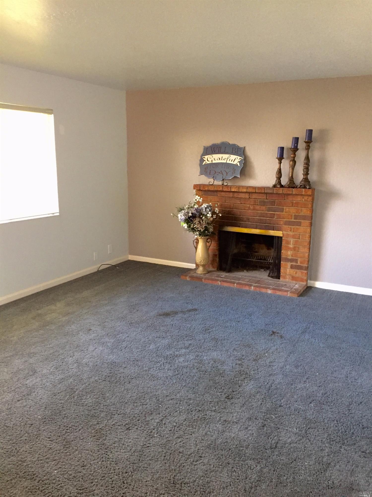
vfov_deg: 61.7
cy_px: 248
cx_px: 186
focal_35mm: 29
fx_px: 416
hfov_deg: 48.2
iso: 125
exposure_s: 1/30
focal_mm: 4.15
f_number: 2.2
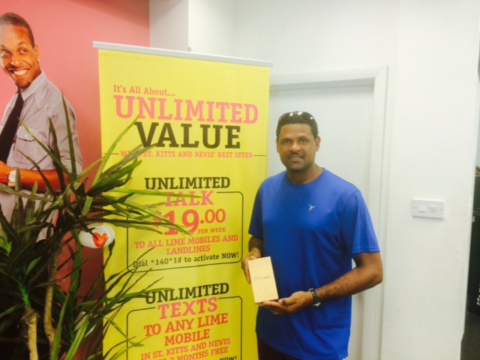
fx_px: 416
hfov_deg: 60.0
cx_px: 240
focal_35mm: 30
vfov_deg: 46.8
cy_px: 180
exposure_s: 1/30
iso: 100
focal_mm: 4.12
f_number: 2.2
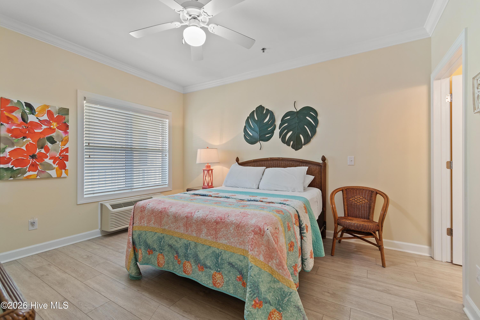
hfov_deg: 100.4
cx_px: 240
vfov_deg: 77.3
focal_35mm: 15
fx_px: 200
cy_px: 160
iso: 100
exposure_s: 1/2
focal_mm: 10
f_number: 4.5
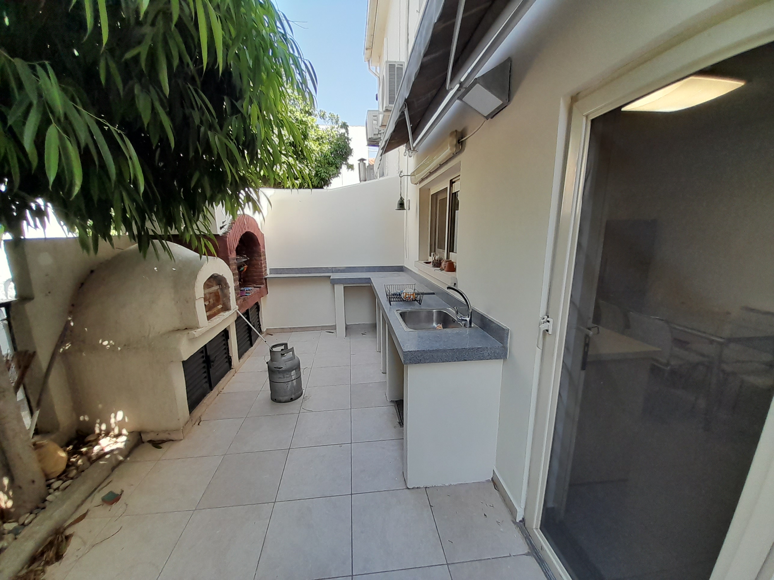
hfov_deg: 106.2
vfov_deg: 89.9
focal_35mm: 13
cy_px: 290
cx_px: 387
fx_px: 291
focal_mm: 1.13
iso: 40
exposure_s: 1/162
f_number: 2.2
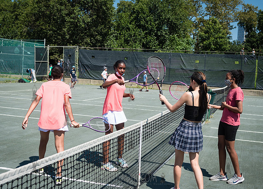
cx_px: 157
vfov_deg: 33.4
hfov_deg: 45.2
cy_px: 82
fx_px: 314
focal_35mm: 42
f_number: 5.6
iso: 125
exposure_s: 1/640
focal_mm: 35
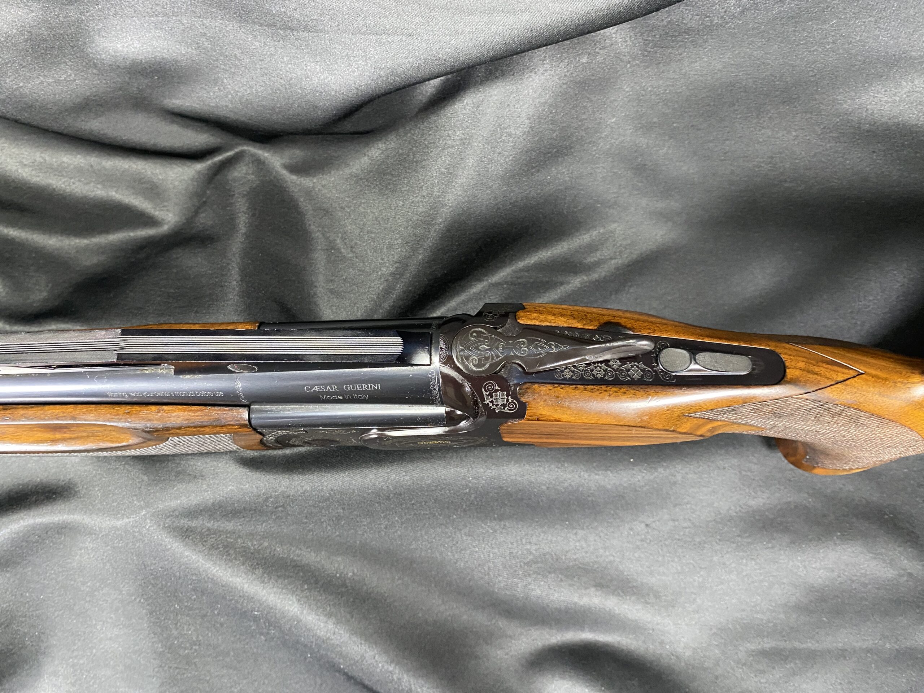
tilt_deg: -73.6
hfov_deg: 67.3
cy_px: 346
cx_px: 462
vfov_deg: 53.1
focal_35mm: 26
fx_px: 694
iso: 500
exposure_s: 1/60
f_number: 1.8
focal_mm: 4.25
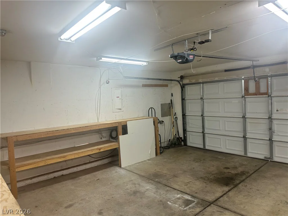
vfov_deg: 56.8
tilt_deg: -2.2
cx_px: 144
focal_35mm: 24
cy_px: 108
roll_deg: +3.1
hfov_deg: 71.6
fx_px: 200
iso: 160
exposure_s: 1/60
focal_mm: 6.86
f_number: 1.78
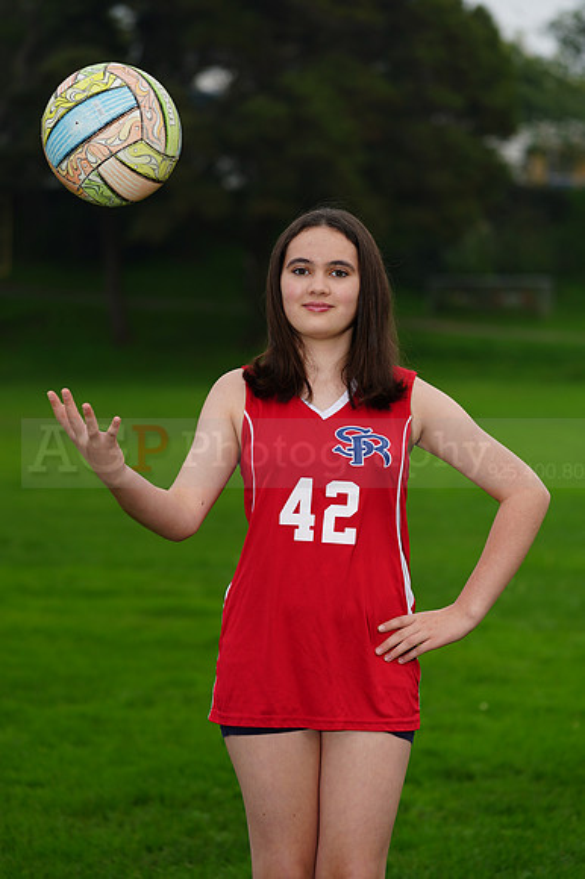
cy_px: 440
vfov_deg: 14.4
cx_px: 292
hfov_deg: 9.6
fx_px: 3490
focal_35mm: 143
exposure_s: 1/250
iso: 200
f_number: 5
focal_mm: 143
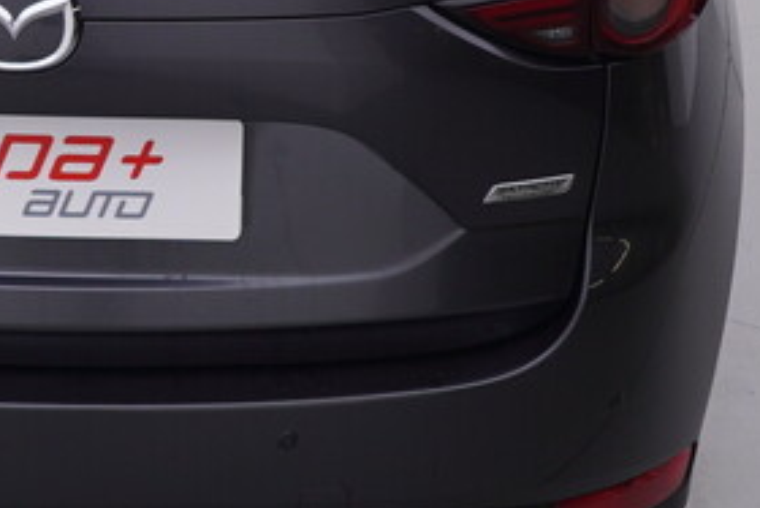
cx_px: 103
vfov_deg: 11.8
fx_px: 2441
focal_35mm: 116
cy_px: 111
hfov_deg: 17.5
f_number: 5
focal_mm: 15
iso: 200
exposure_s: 1/80
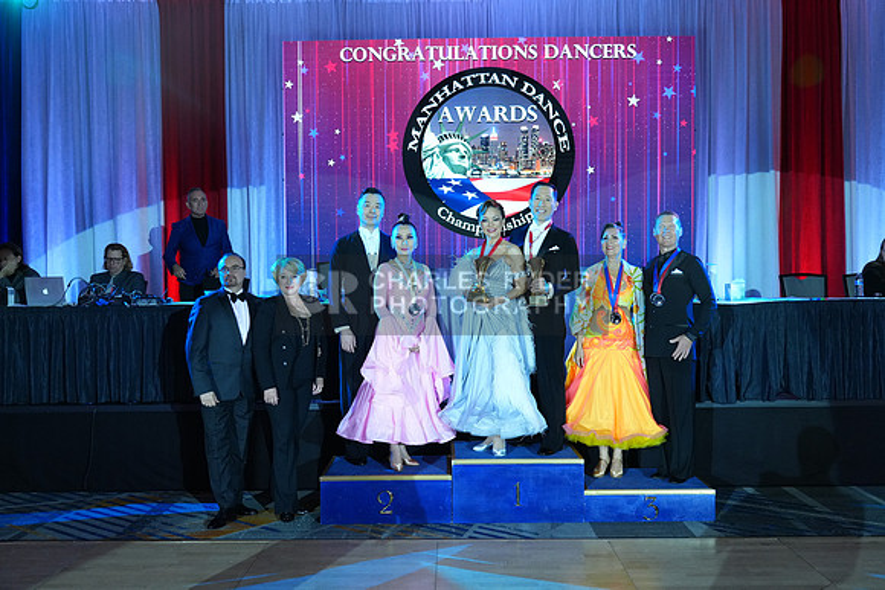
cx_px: 442
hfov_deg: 55.8
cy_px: 295
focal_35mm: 34
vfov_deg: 38.9
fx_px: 836
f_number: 4
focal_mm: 34
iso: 2500
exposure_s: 1/400
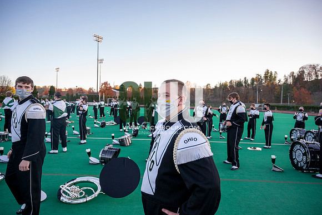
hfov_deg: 72.6
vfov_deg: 52.1
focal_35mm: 24
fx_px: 219
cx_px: 161
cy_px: 108
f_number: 4
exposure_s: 1/2500
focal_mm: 24.5
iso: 2000
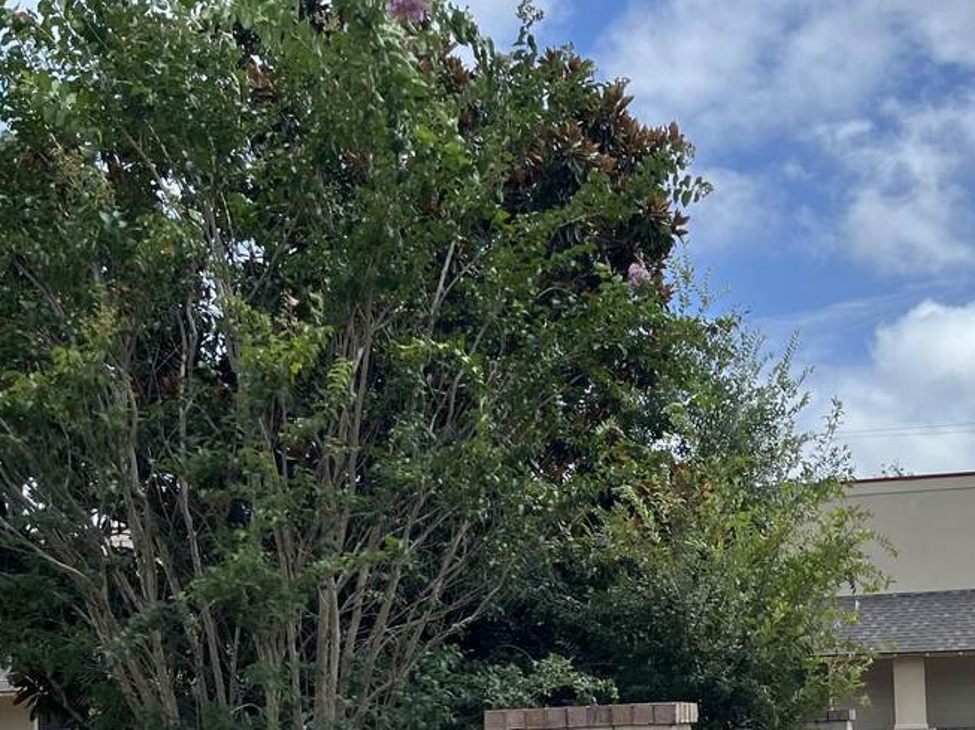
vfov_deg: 27.4
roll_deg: +2.3
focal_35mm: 51
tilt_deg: +2.3
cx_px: 708
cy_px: 672
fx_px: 1436
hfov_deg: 36.8
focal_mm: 5.1
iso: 50
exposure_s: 1/2825
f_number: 1.6
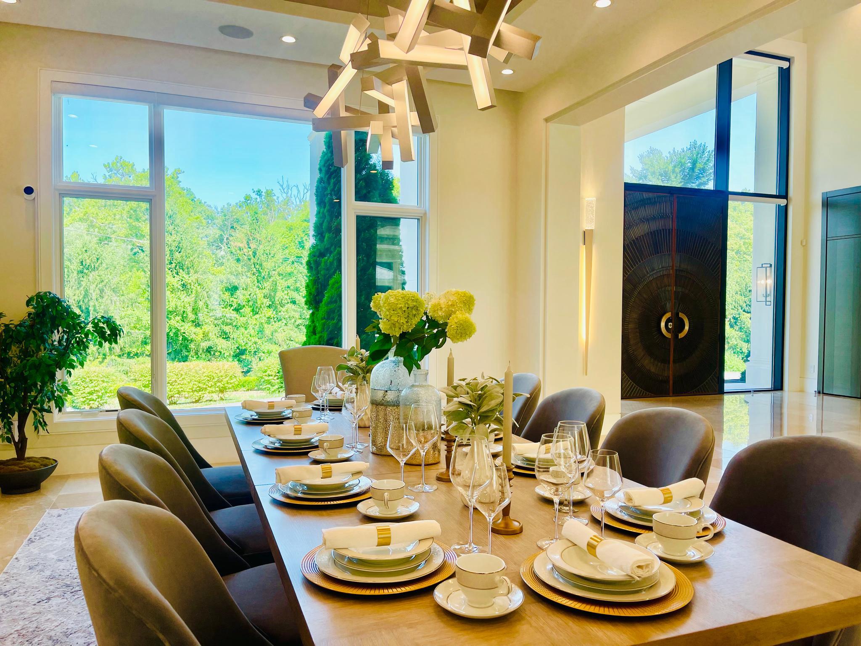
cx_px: 430
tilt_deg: -2.2
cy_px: 323
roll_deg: +0.1
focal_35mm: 25
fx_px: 622
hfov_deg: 69.4
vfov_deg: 54.9
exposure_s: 1/191
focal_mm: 5.1
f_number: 1.6
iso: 32
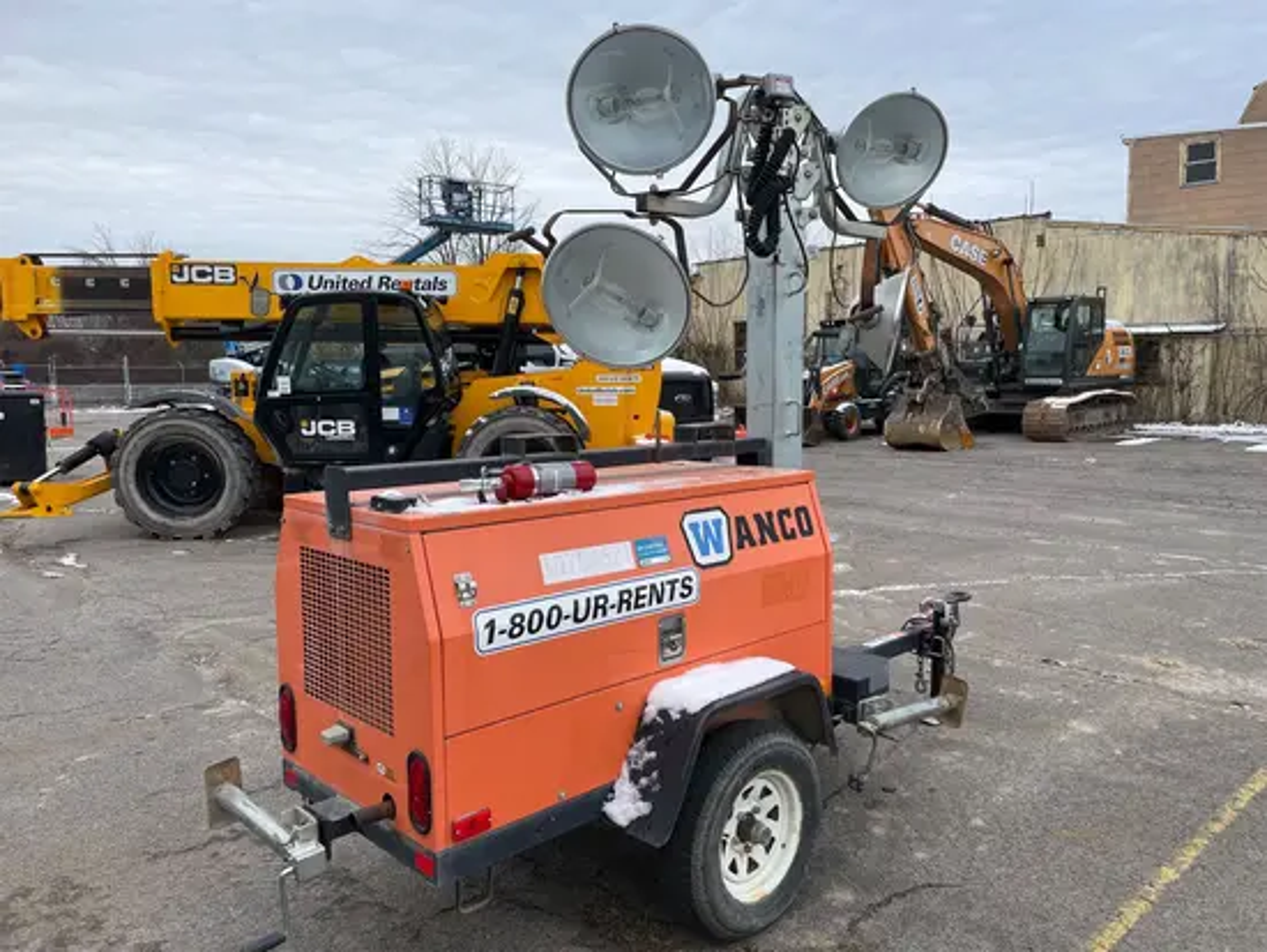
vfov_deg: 53.1
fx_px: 952
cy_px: 476
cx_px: 634
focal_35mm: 26
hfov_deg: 67.3
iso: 32
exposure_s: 1/561
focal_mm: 4.2
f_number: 1.6
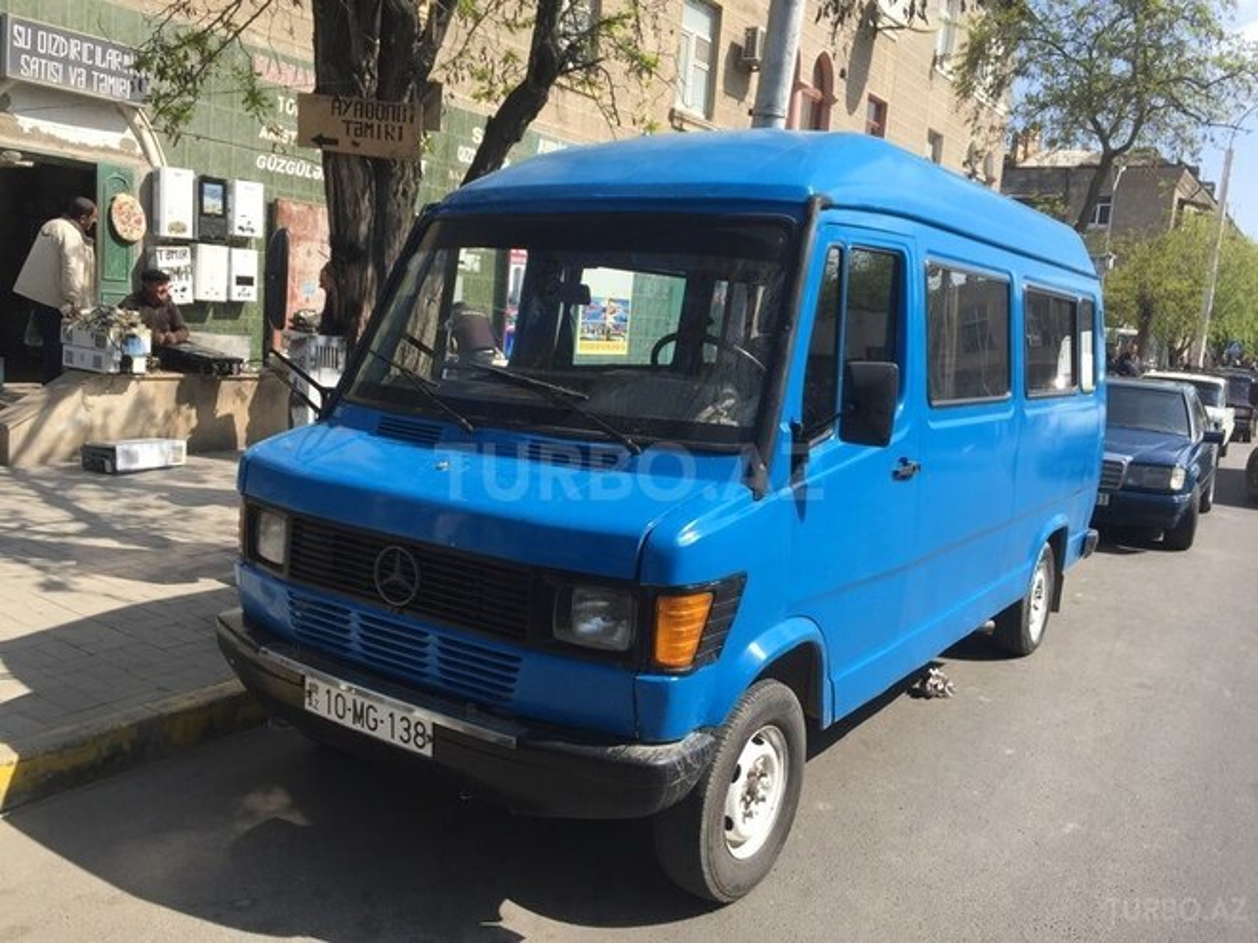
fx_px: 1054
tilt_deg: -8.2
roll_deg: -4.1
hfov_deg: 61.7
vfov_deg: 48.2
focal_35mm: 29
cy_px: 472
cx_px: 629
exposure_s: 1/1199
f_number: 2.2
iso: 32
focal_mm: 4.15
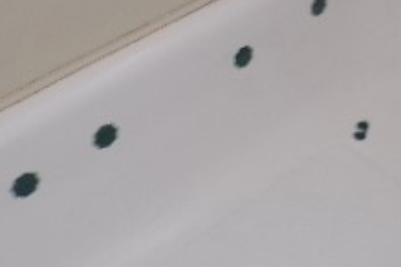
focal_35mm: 73
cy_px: 82
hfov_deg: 26.6
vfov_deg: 18.6
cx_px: 372
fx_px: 813
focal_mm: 4.3
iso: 200
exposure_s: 1/17
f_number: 3
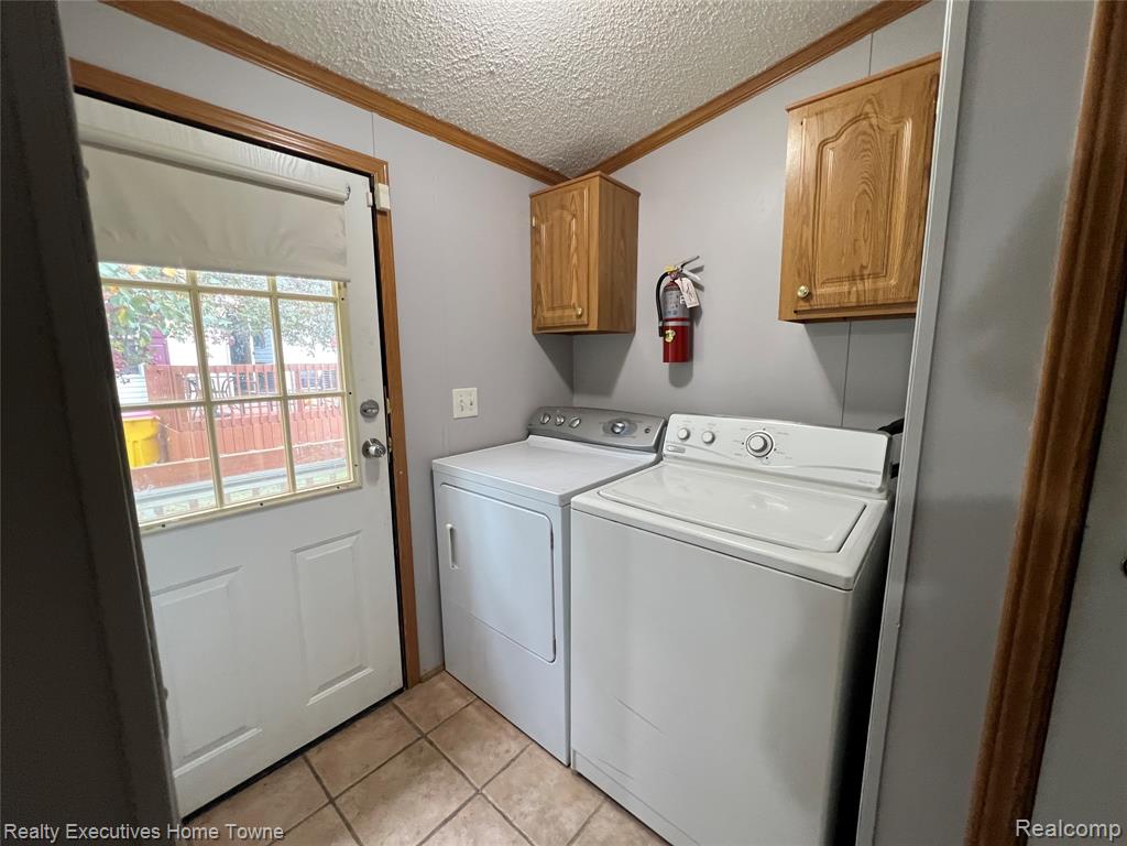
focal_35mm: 13
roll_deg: -1.0
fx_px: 423
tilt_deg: -9.4
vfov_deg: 89.9
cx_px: 564
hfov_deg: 106.2
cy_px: 423
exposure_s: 1/120
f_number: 1.8
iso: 250
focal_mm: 1.57
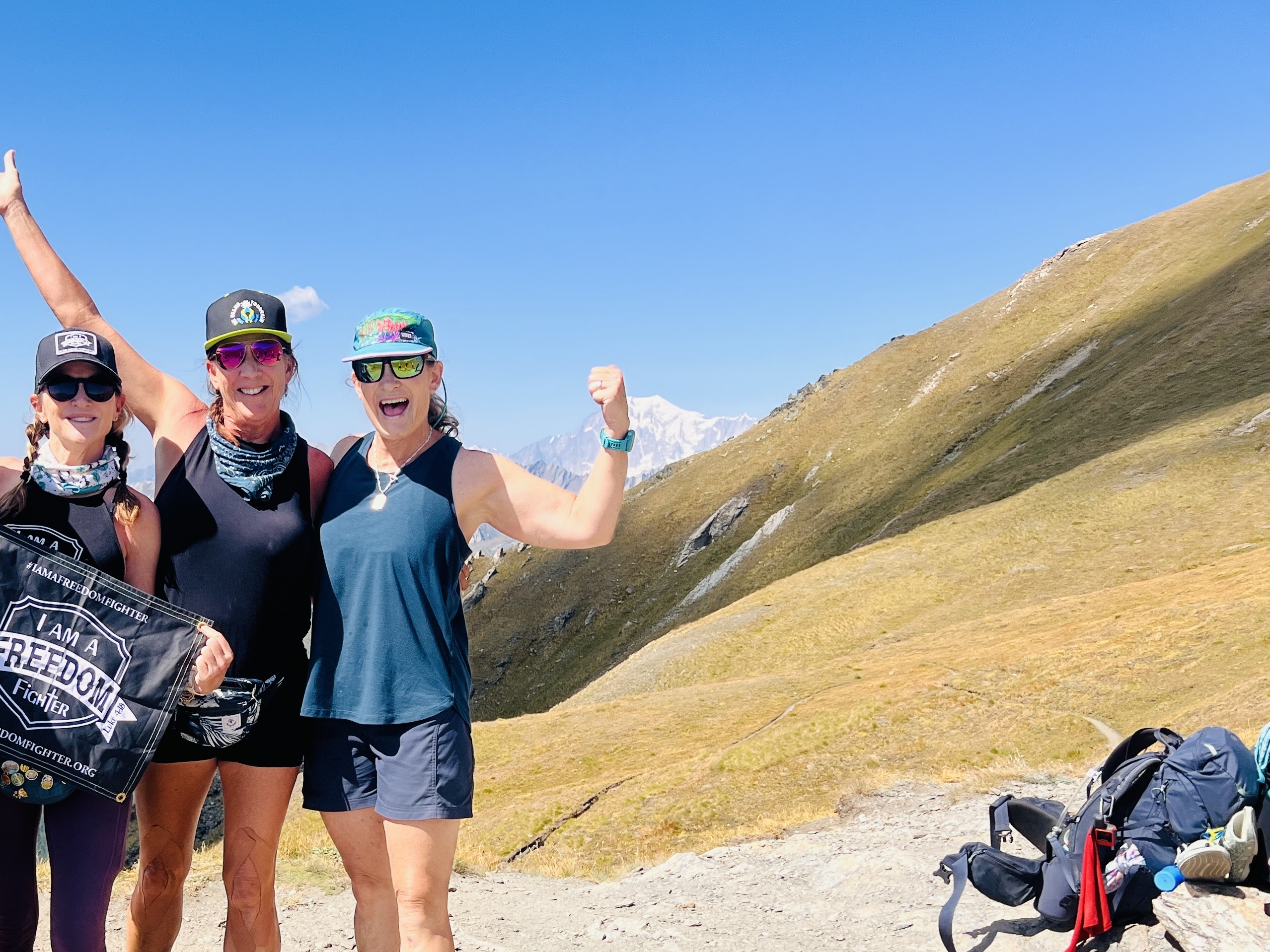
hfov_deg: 43.9
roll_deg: -1.7
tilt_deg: -6.1
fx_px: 1504
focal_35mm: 41
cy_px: 656
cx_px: 279
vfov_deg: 34.7
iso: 50
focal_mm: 5.7
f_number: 1.5
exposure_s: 1/3704
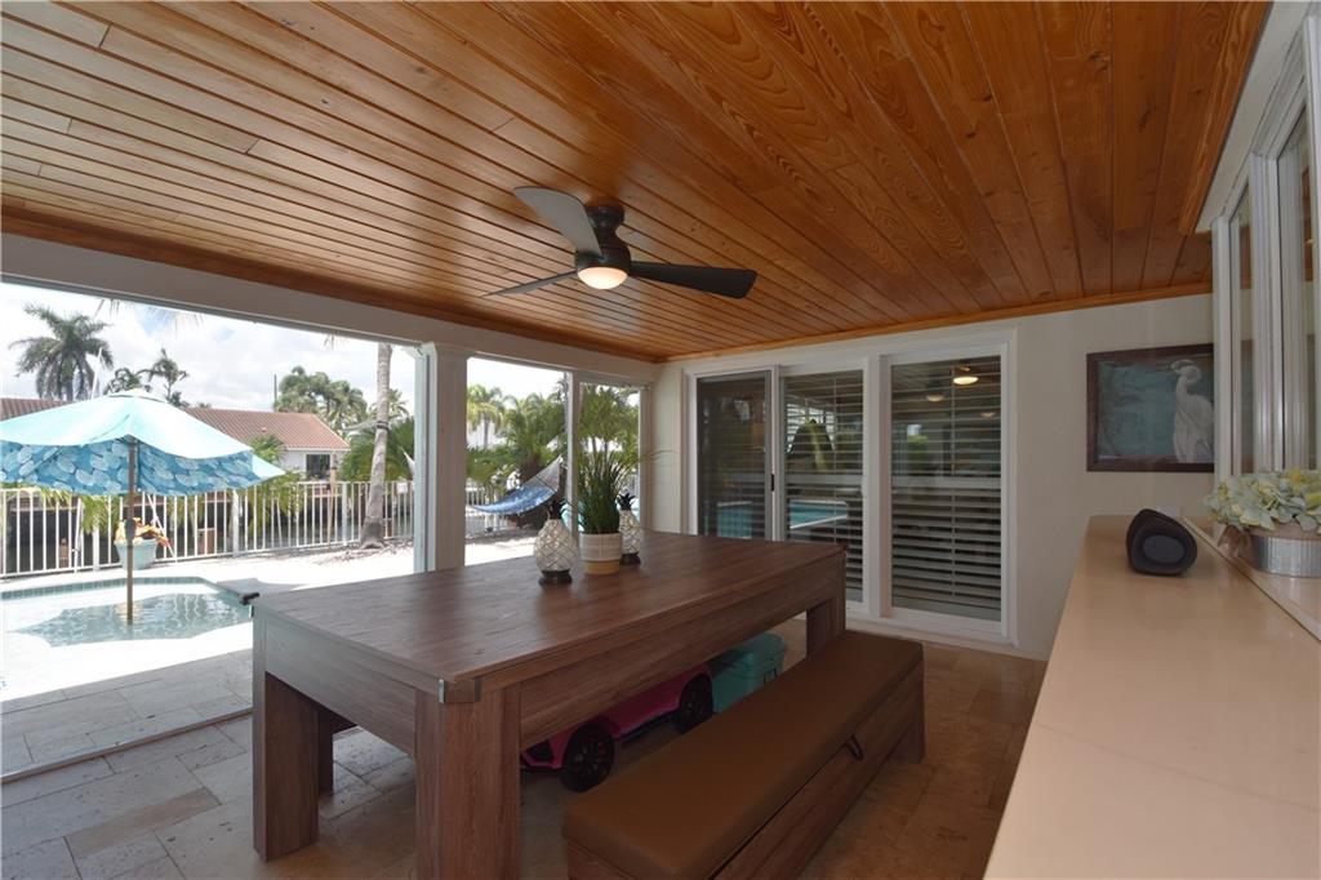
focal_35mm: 15
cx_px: 660
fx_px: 550
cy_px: 440
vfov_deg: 77.3
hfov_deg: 100.4
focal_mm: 10
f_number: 6.3
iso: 200
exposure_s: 1/160
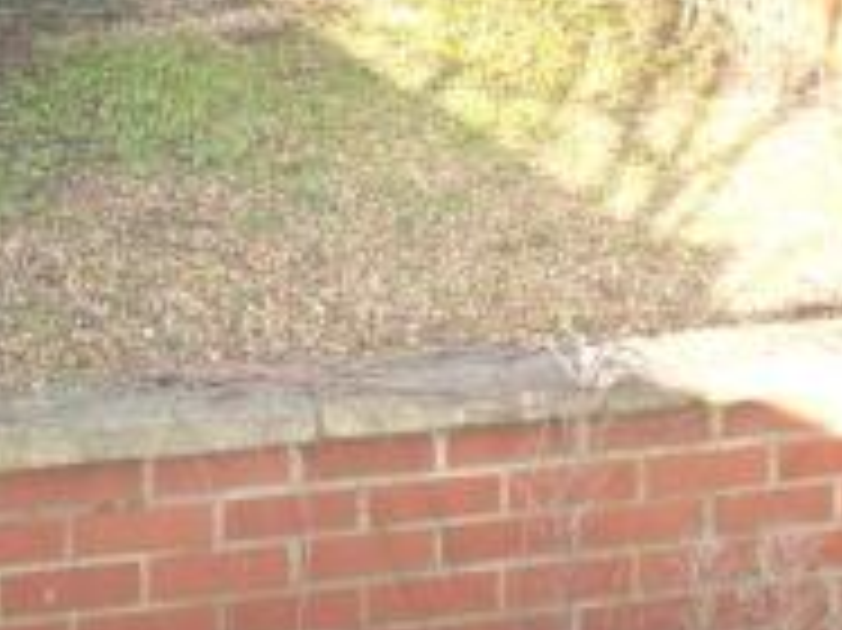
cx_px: 119
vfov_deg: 17.4
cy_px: -245
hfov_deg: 24.5
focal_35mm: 78
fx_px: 1896
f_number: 3.5
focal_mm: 4.1
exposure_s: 1/100
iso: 100
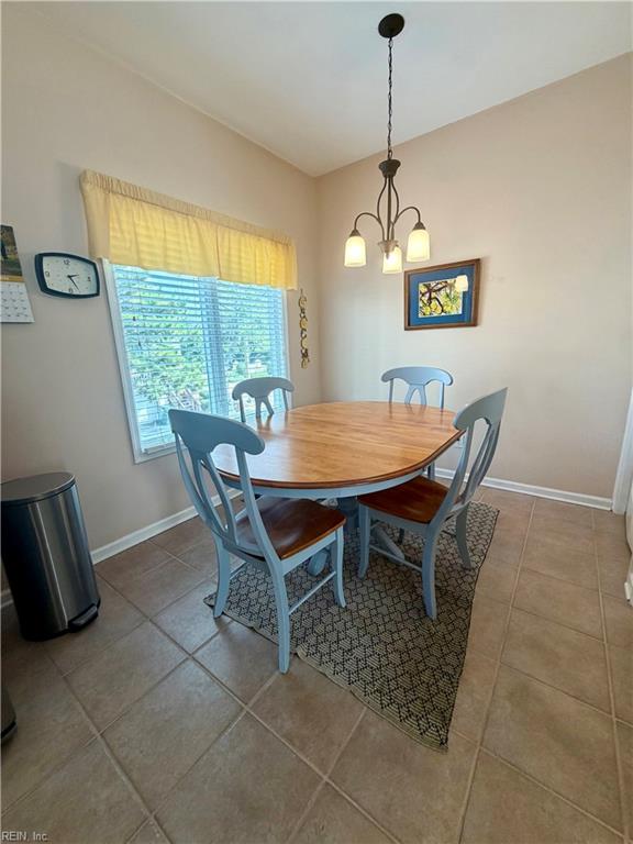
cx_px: 316
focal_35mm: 14
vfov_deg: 102.1
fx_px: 341
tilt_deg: -13.1
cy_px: 422
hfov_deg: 85.7
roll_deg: +2.2
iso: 200
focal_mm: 2.22
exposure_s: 1/120
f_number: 2.2
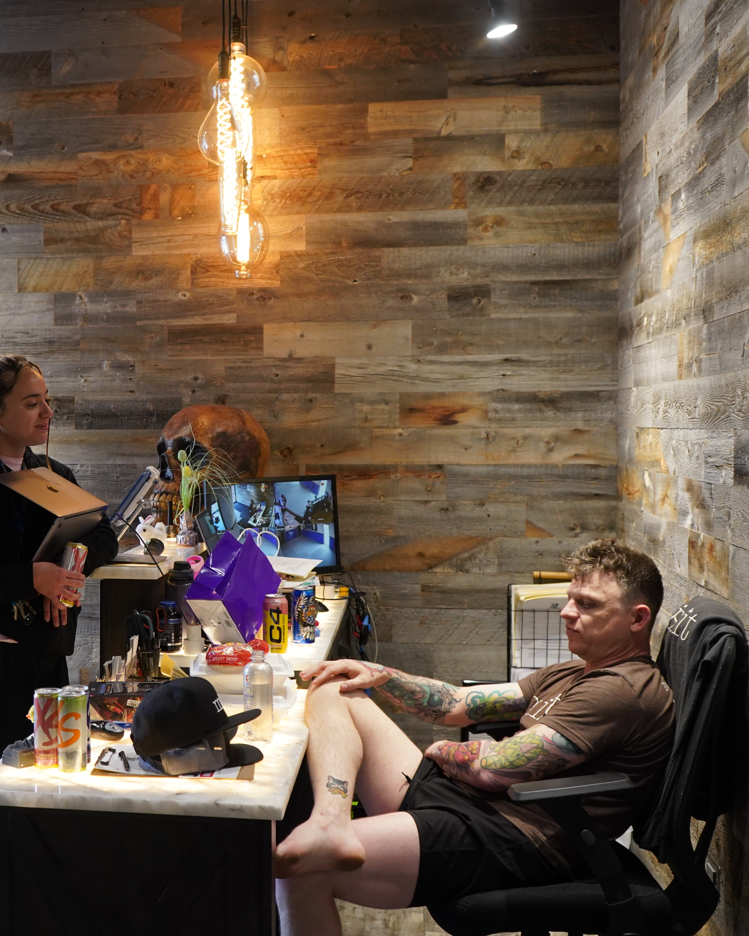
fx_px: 1275
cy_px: 473
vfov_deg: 40.3
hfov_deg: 32.0
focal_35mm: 46
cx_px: 160
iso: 2000
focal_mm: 32
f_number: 4
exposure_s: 1/160
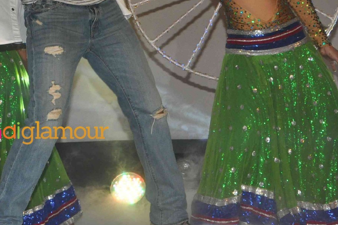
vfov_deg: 7.3
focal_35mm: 187
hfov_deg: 10.9
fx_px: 1754
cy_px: 6
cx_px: 29
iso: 1000
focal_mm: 52
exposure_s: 1/200
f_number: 10
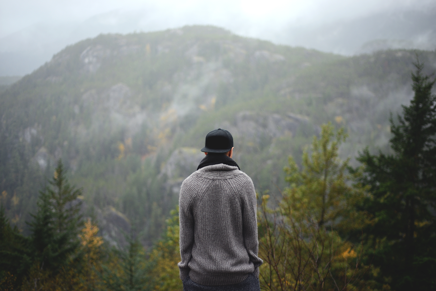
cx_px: 218
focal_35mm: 50
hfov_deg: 39.6
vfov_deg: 27.0
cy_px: 146
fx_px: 606
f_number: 1.8
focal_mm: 50
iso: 200
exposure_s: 1/250
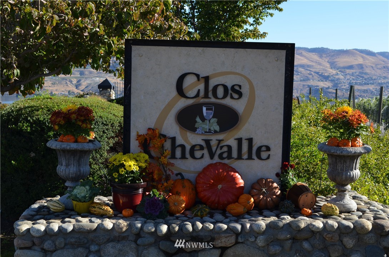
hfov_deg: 39.0
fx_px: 550
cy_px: 128
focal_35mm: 51
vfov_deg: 26.4
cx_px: 194
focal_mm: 34
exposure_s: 1/250
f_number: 8
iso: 200
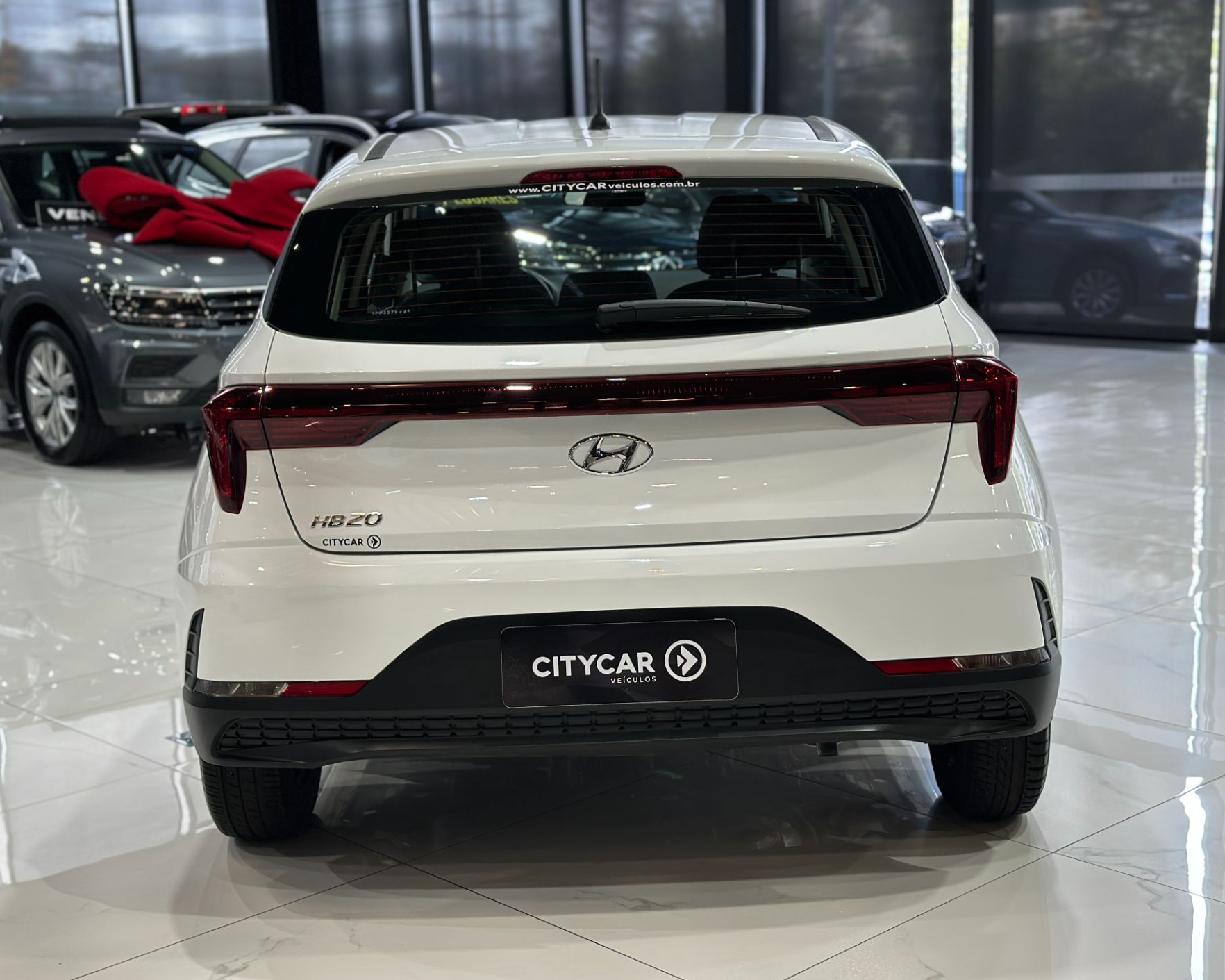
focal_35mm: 51
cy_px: 485
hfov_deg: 36.7
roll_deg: +1.7
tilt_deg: -10.4
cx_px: 610
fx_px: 1849
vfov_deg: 29.7
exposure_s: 1/120
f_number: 1.78
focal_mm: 6.86
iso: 125
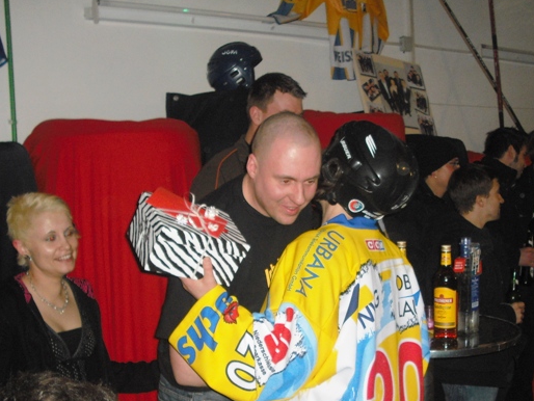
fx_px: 803
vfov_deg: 27.9
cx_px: 297
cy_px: 267
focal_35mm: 52
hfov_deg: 36.8
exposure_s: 1/60
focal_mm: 6.2
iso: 200
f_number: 2.8
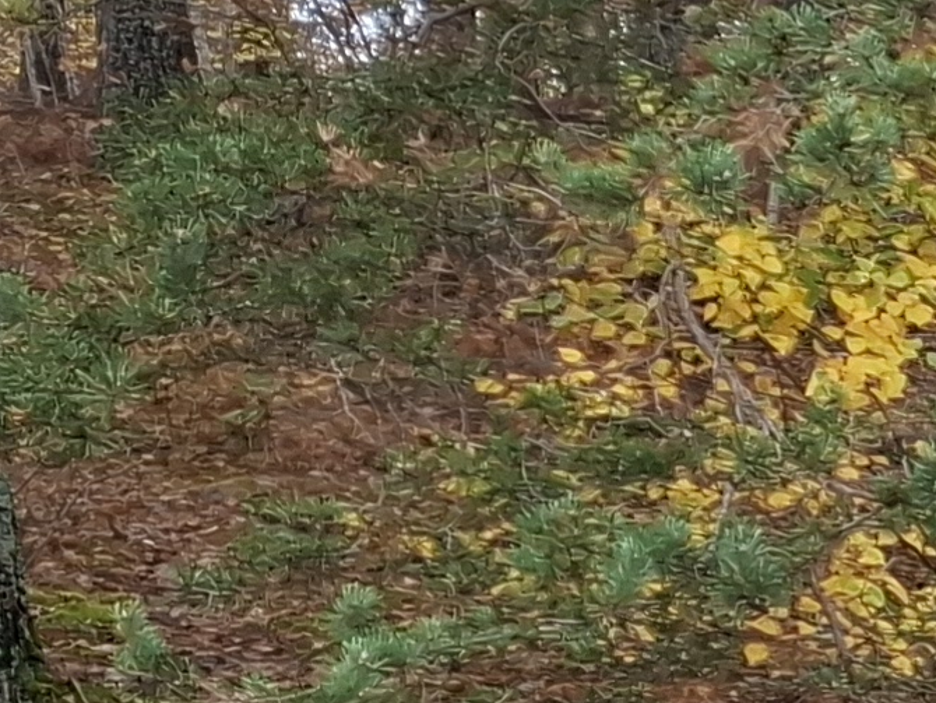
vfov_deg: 10.4
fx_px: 3787
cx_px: 2774
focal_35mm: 140
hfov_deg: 10.3
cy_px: 818
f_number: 1.8
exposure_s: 1/202
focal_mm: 5.54
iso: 50
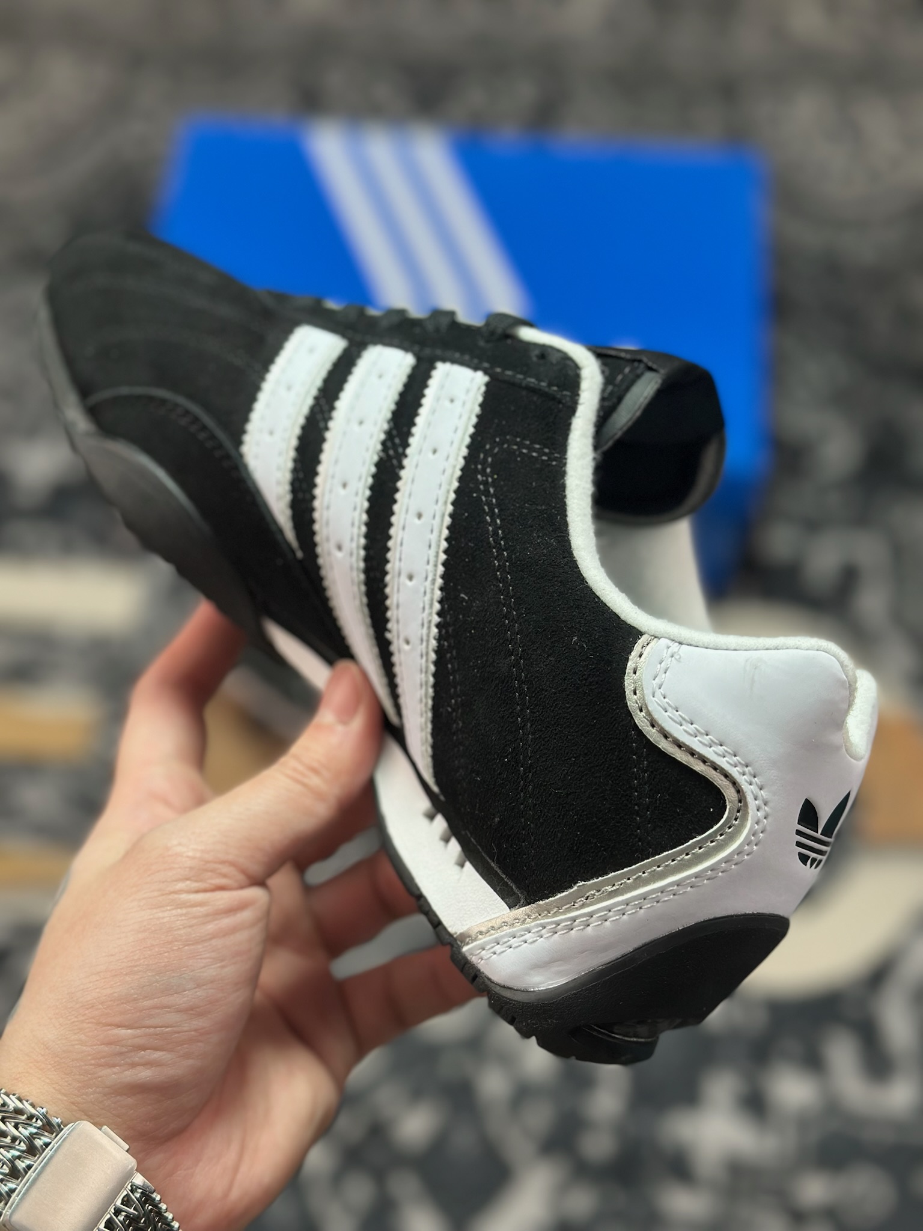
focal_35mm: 48
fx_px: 1706
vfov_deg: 39.7
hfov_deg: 30.3
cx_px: 462
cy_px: 616
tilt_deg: -57.5
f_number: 1.78
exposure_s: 1/597
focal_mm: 6.86
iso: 80
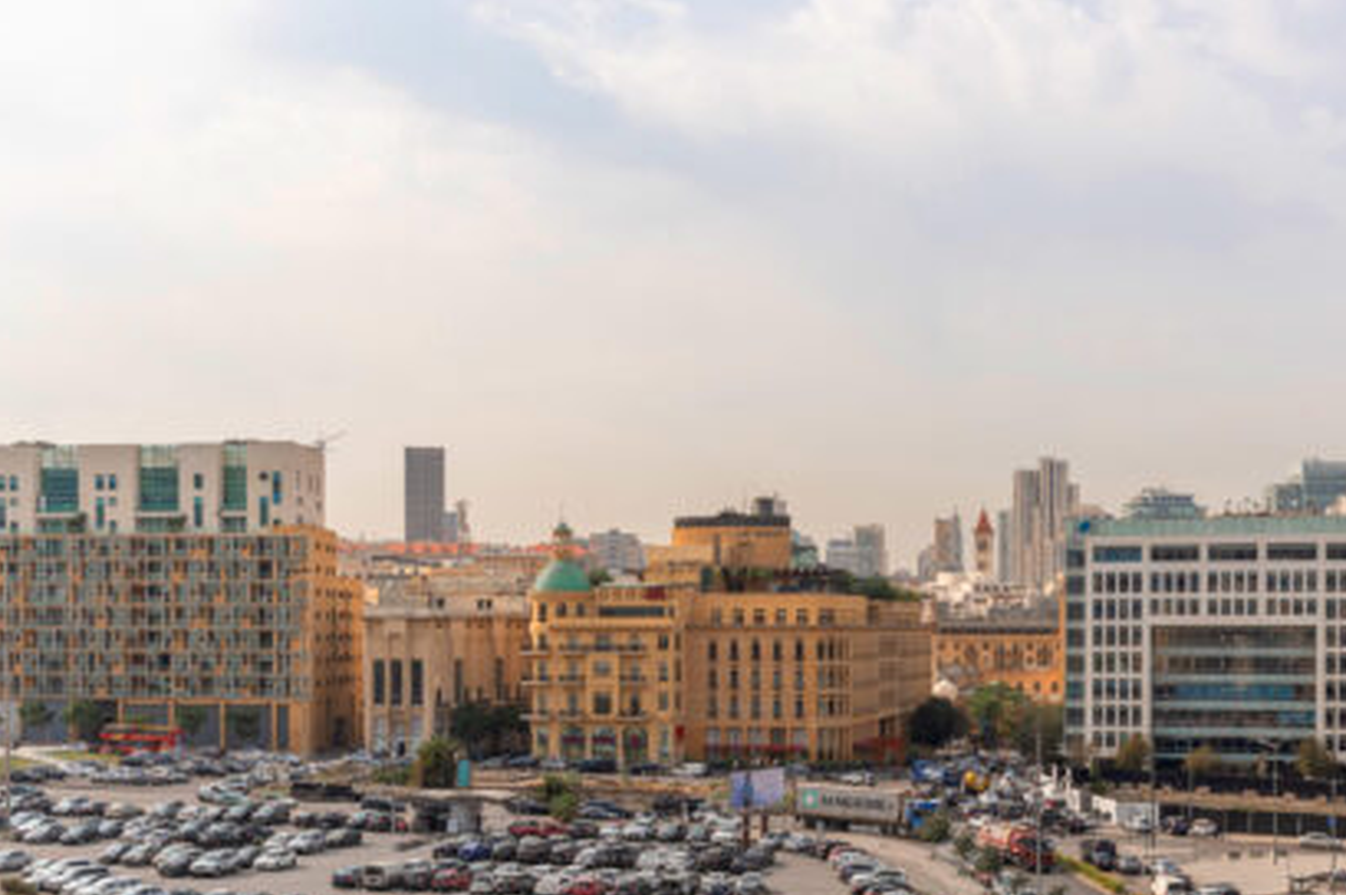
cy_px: 655
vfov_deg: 27.8
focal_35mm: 48
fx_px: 1783
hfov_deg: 40.6
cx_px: 945
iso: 100
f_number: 9
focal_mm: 32.5
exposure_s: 1/1600
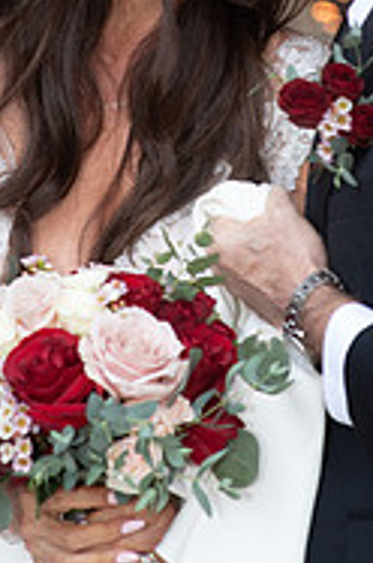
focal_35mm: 205
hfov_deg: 6.7
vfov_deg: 9.9
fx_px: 3198
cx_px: 265
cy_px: -66
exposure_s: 1/125
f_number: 3.2
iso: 640
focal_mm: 85
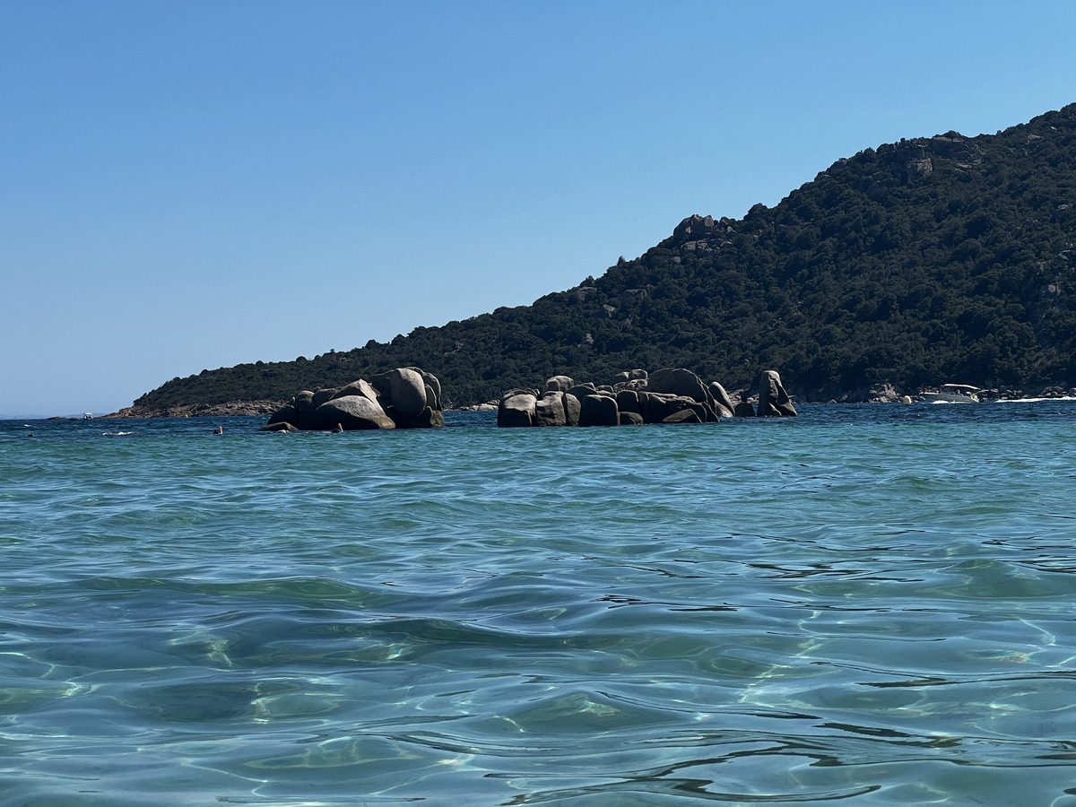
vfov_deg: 19.1
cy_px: 404
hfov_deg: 25.3
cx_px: 538
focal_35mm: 77
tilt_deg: +0.4
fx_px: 2393
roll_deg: +1.7
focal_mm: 9
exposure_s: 1/1193
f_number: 2.8
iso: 32
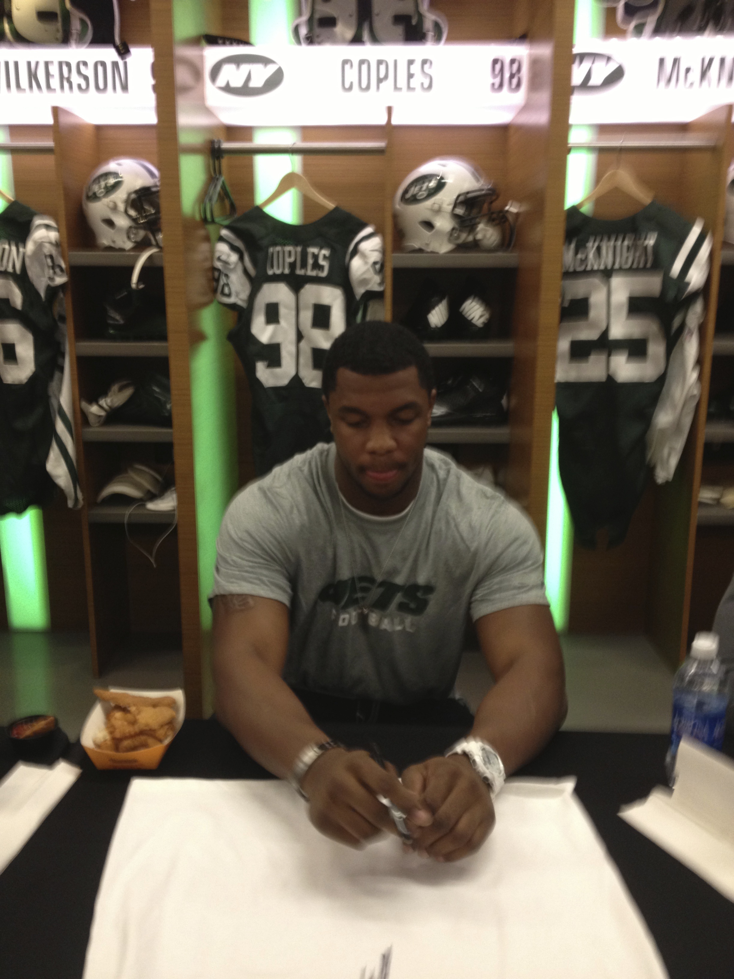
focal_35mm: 35
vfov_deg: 52.6
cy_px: 490
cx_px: 367
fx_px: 990
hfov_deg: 40.7
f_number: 2.4
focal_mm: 4.28
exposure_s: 1/20
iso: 125
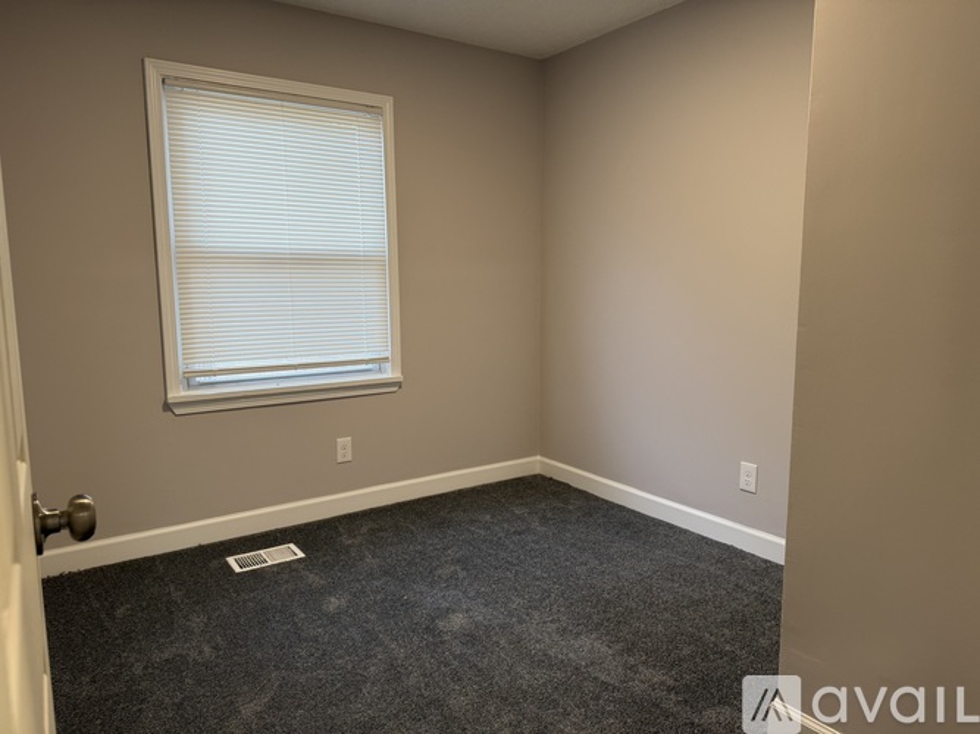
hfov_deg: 71.6
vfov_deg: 56.8
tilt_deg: -7.3
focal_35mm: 24
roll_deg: +0.8
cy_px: 367
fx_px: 679
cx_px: 490
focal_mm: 6.76
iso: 125
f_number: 1.78
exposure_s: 1/60
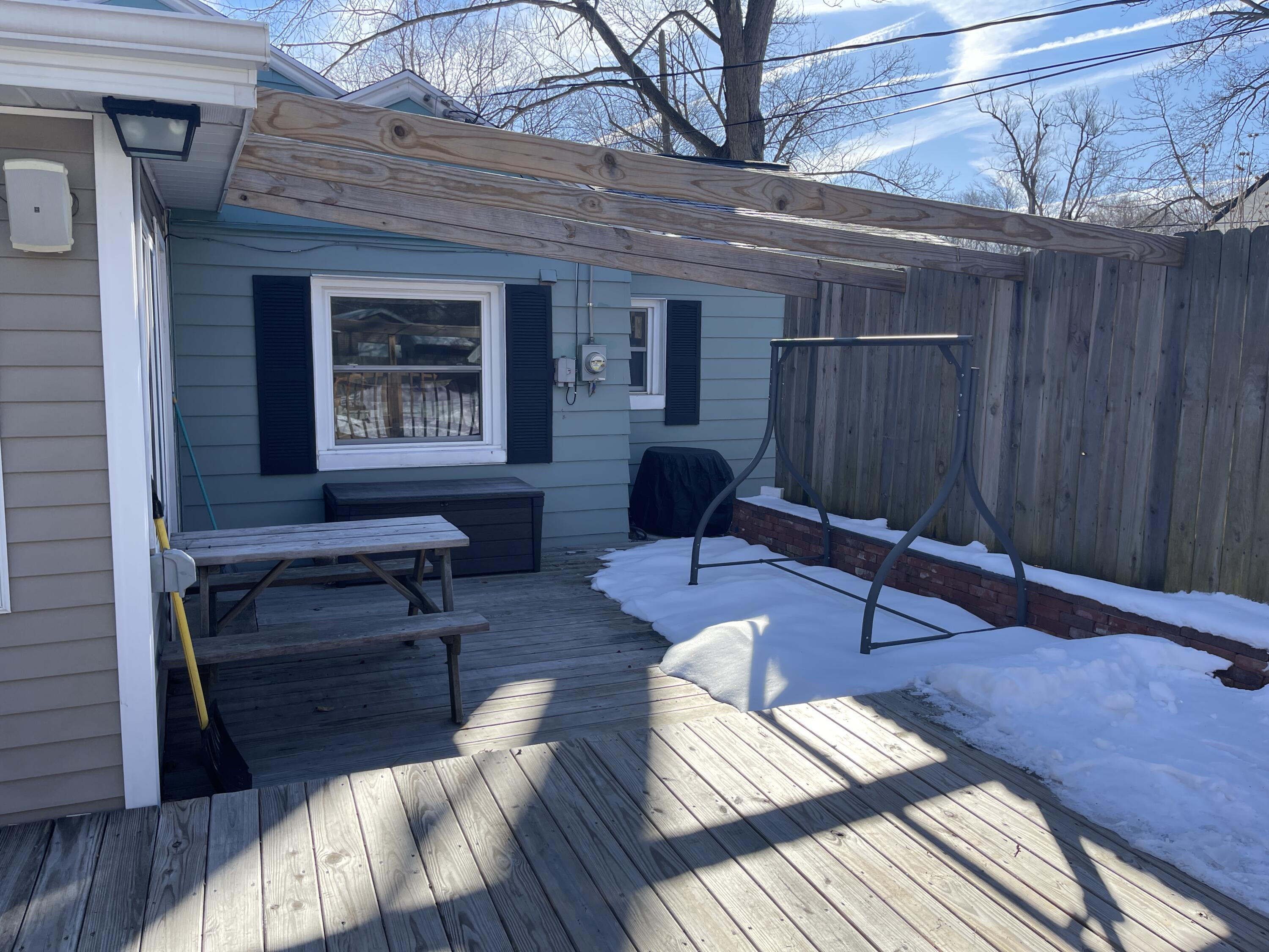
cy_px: 476
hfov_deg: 67.3
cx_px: 634
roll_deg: -0.9
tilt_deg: -6.4
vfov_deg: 53.1
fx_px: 953
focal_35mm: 26
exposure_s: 1/1309
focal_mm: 5.1
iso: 32
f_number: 1.6
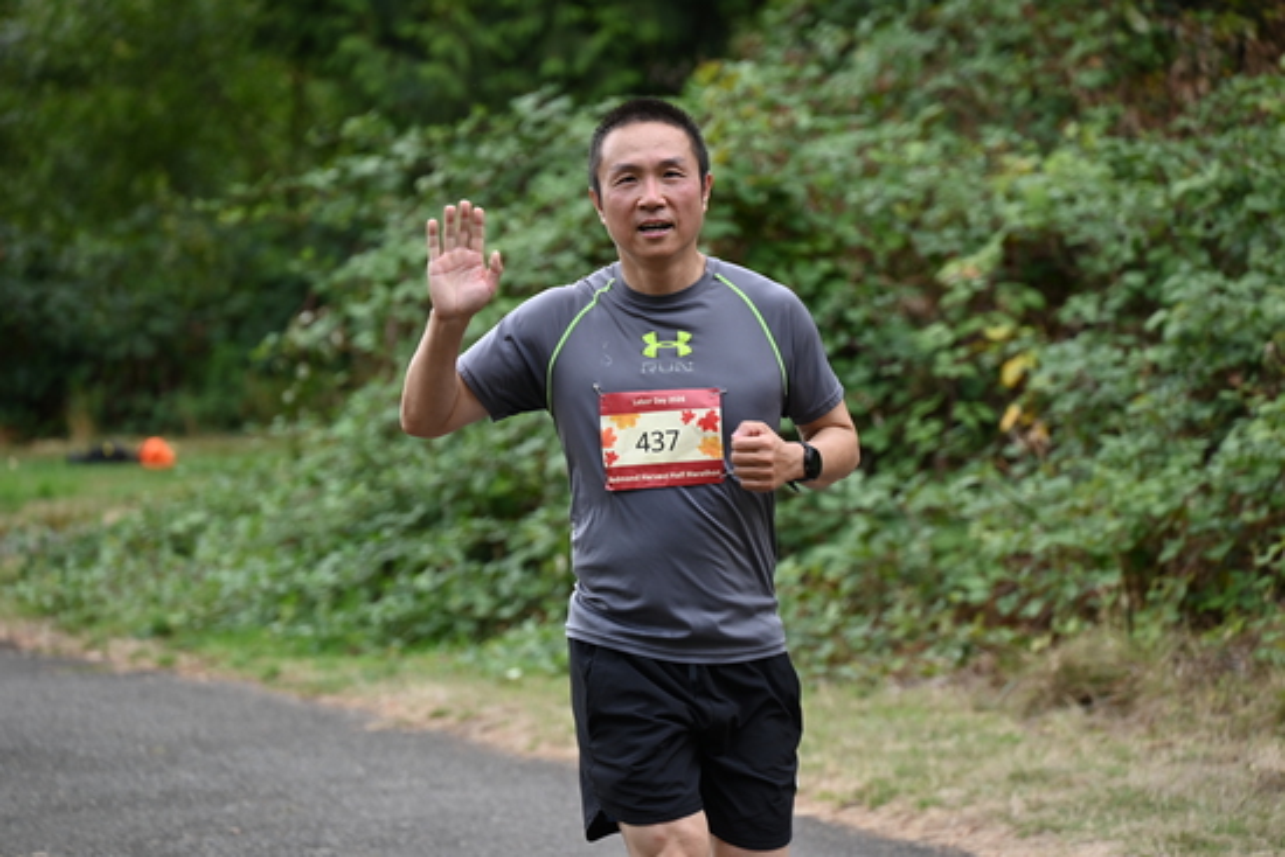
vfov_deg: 6.9
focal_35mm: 200
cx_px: 642
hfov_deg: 10.3
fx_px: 7140
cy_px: 428
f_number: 6.3
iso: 400
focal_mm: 200
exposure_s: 1/320
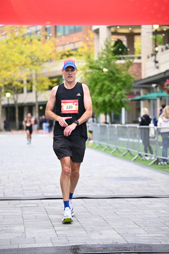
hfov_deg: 14.9
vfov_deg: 22.1
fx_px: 647
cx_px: 84
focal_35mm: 92
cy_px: 127
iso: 1250
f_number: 2.8
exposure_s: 1/1250
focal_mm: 92
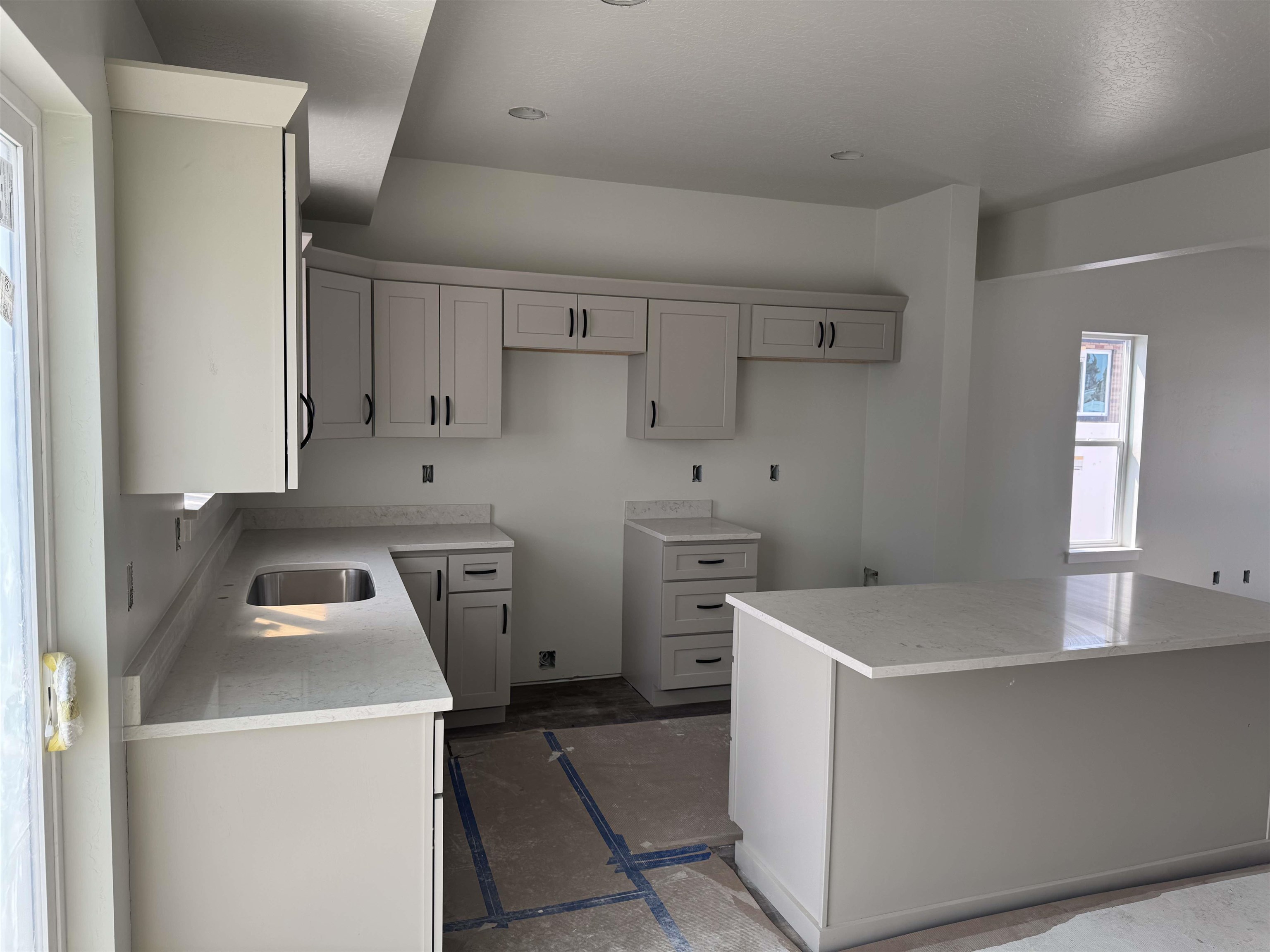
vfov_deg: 56.8
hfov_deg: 71.6
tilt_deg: -5.0
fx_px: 881
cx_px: 635
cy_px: 476
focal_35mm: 24
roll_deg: -1.2
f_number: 1.78
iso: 80
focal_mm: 6.76
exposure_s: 1/364
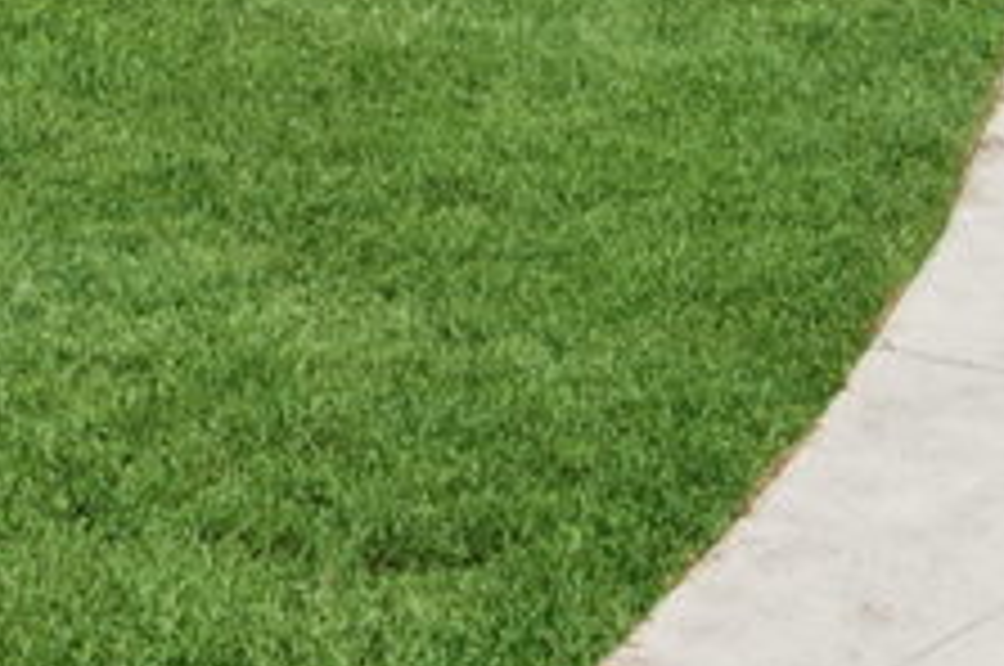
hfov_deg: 15.7
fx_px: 3648
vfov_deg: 9.7
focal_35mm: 131
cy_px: -657
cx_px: 585
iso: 250
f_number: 8
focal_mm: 12
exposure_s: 1/500
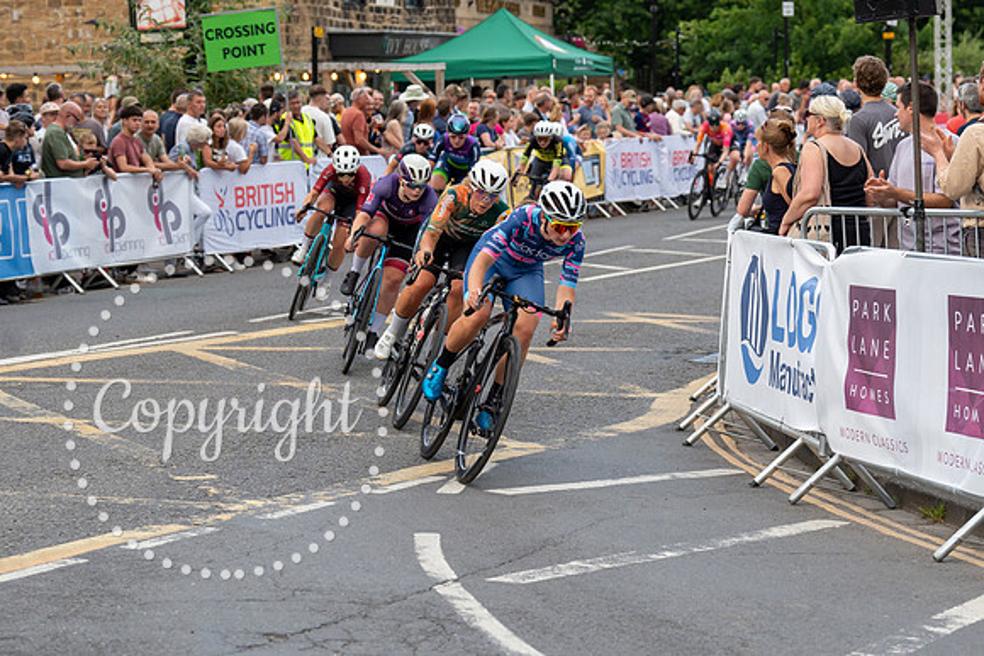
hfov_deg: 21.5
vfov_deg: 14.4
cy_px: 257
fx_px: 2591
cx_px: 509
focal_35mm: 95
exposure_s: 1/800
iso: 800
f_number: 4
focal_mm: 77
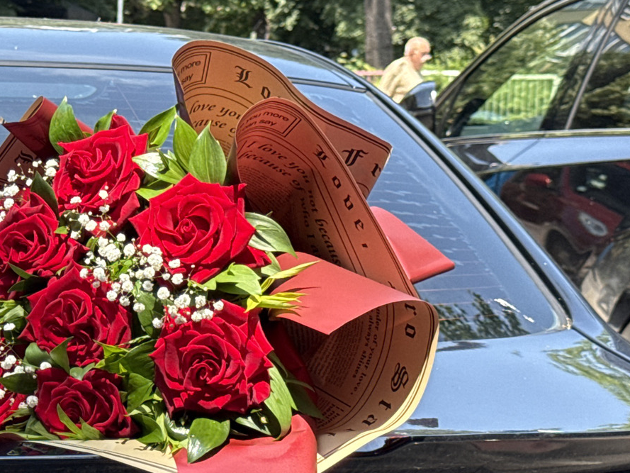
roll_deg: -1.9
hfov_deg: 17.8
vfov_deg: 13.7
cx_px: 21
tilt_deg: -4.1
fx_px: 1966
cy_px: 330
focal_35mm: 108
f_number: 1.78
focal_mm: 6.76
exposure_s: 1/1000
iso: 64
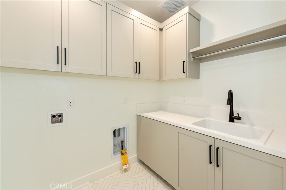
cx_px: 143
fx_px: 111
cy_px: 95
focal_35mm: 14
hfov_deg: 104.2
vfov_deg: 81.2
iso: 800
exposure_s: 1/100
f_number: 5
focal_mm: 14
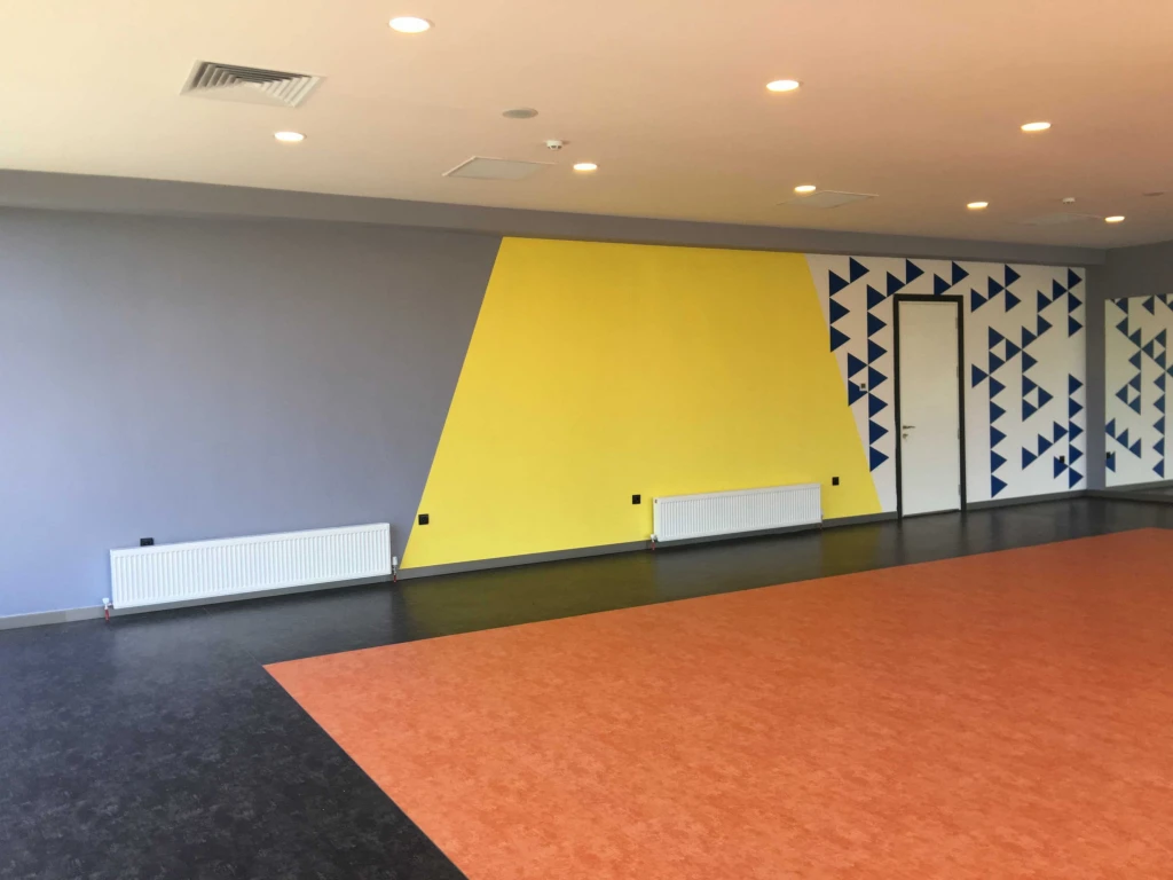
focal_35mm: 29
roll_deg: +0.7
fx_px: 983
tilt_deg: -1.0
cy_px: 440
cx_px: 586
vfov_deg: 48.2
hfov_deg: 61.7
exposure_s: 1/100
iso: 32
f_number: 2.2
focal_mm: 4.15
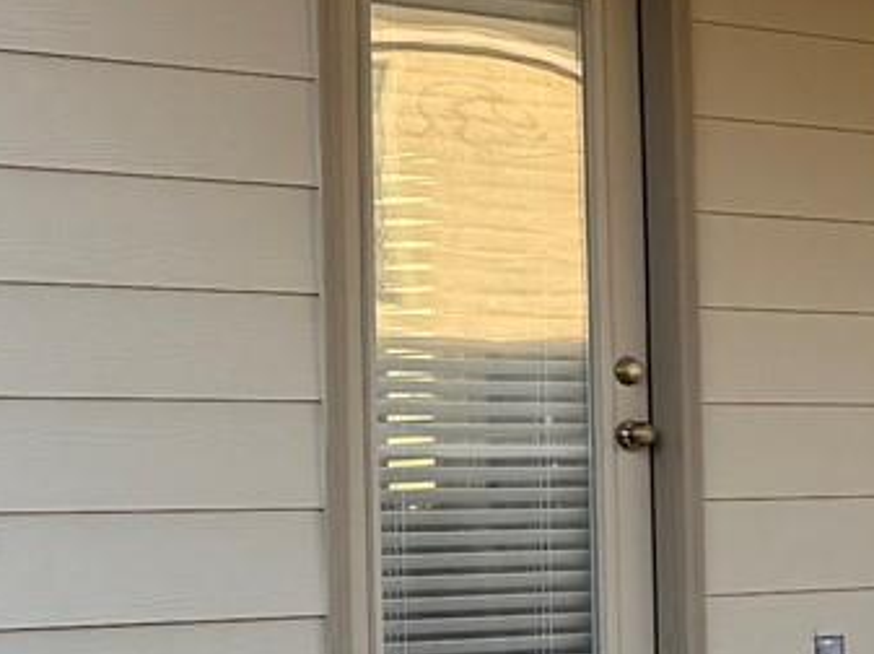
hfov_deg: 11.3
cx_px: 2103
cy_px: 426
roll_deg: +1.8
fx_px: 3682
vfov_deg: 10.1
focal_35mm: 146
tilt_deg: +1.8
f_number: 1.78
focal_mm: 6.76
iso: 100
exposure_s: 1/796
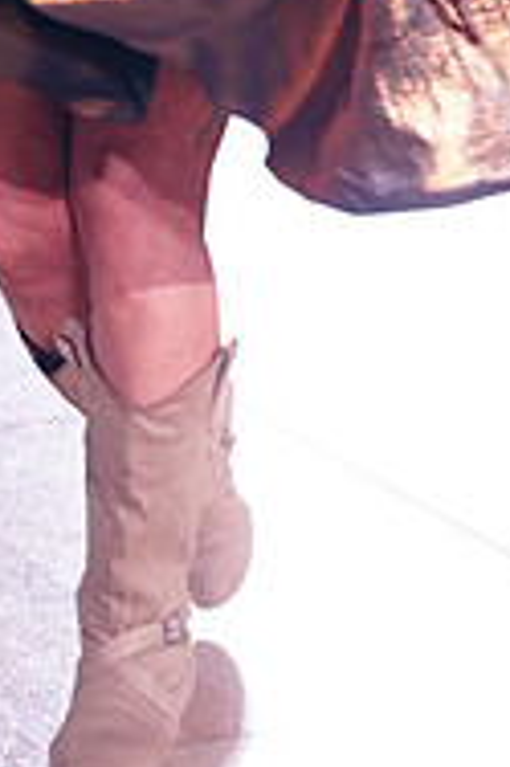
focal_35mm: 216
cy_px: -314
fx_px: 4598
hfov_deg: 6.3
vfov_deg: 9.3
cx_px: 479
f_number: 2.8
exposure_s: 1/500
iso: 2000
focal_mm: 70
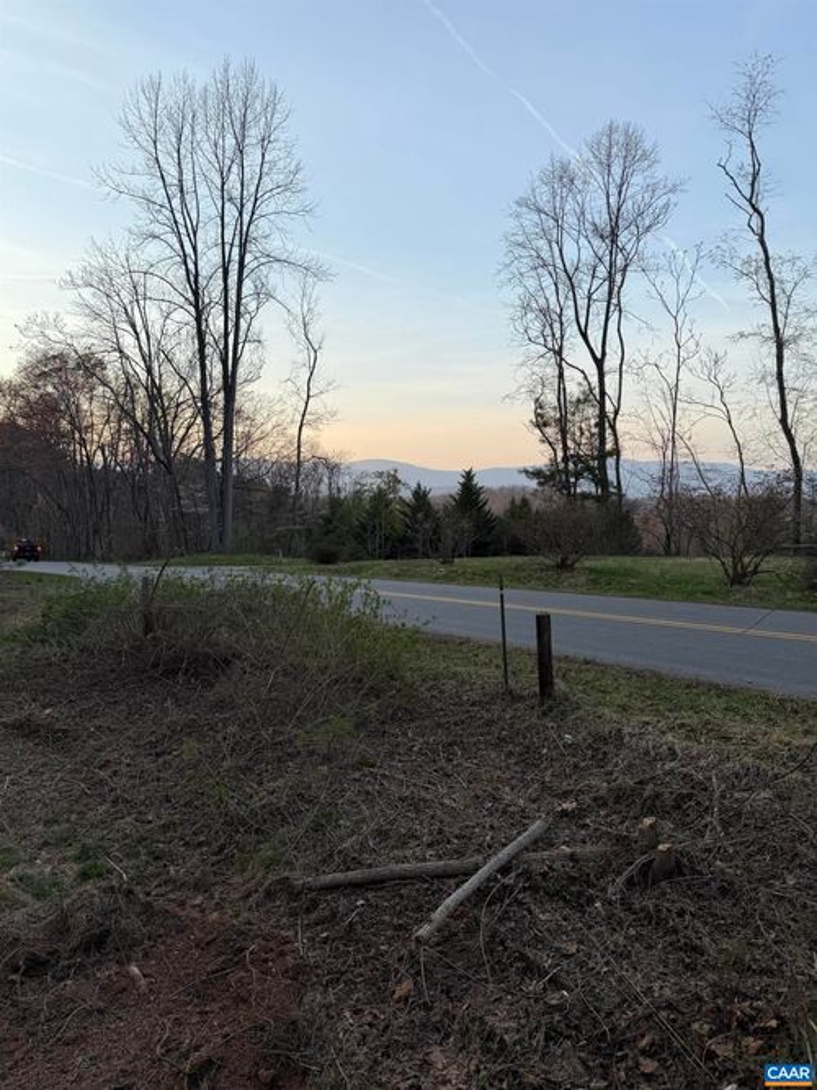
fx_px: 755
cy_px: 545
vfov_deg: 71.6
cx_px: 408
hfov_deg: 56.8
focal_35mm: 24
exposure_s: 1/1075
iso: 80
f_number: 1.78
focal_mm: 6.76
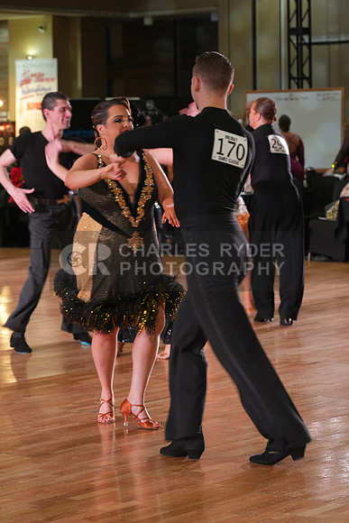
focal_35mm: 119
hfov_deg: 11.5
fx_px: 1729
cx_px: 174
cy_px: 262
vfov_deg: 17.2
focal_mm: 119
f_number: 7.1
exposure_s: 1/60
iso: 1250
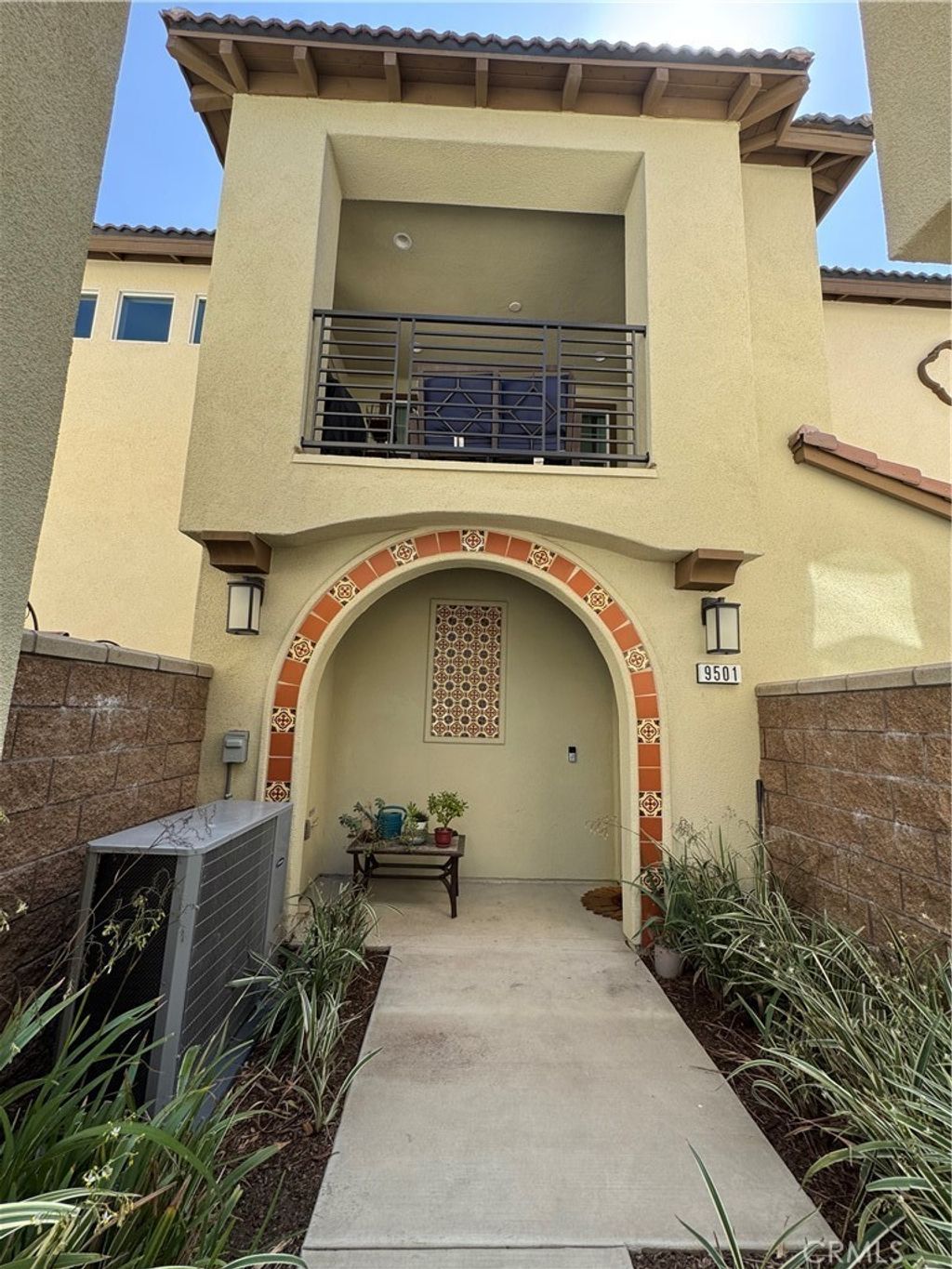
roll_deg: -0.3
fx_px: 513
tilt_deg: +8.9
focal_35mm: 14
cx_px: 476
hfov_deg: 85.7
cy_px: 634
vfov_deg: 102.1
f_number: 2.2
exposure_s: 1/335
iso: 40
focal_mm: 2.22
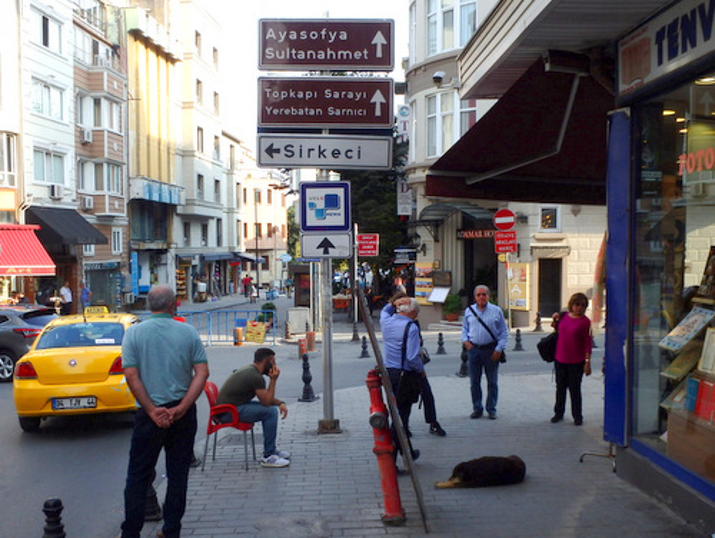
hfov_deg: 53.9
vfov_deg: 41.9
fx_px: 703
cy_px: 269
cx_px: 358
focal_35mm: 34
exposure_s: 1/320
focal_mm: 6.1
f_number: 4.4
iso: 125
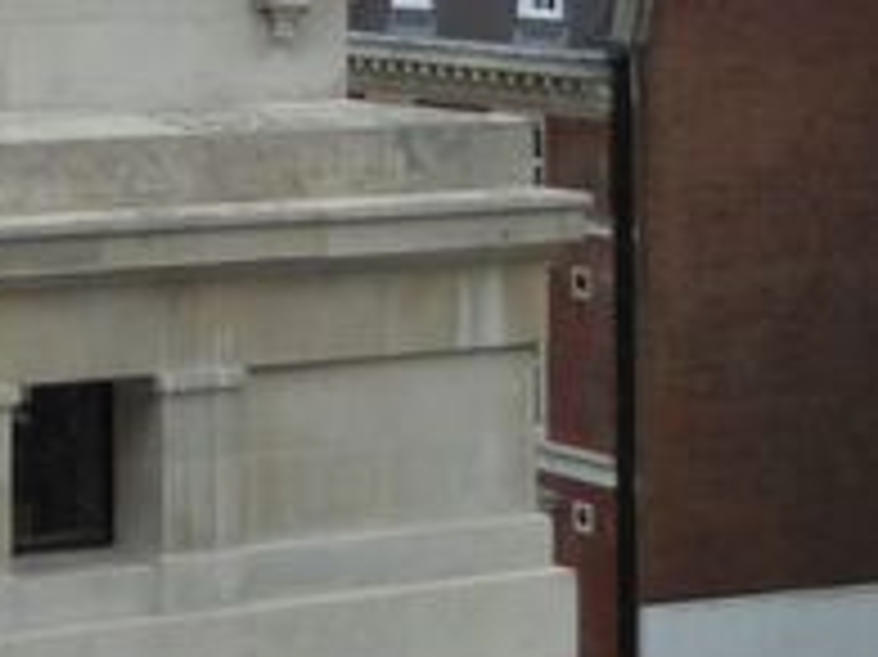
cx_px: -176
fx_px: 3752
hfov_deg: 13.0
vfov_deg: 9.8
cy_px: -234
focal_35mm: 148
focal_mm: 6.3
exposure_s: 1/160
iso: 80
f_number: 3.7
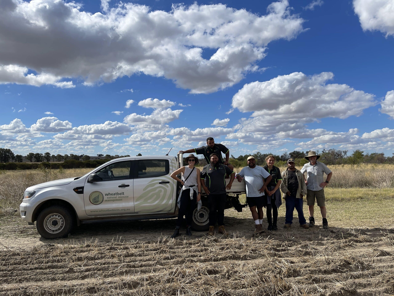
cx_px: 197
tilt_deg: +1.7
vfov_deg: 53.1
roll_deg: -0.2
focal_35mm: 26
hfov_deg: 67.3
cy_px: 148
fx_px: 296
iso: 32
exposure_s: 1/6993
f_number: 1.6
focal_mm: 5.1
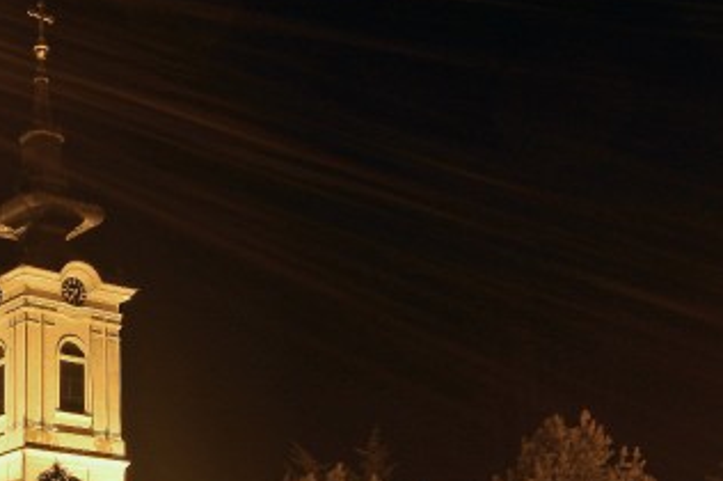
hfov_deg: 25.2
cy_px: 454
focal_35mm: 79
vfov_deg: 16.9
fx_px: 1585
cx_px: 119
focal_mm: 26
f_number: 18
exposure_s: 25
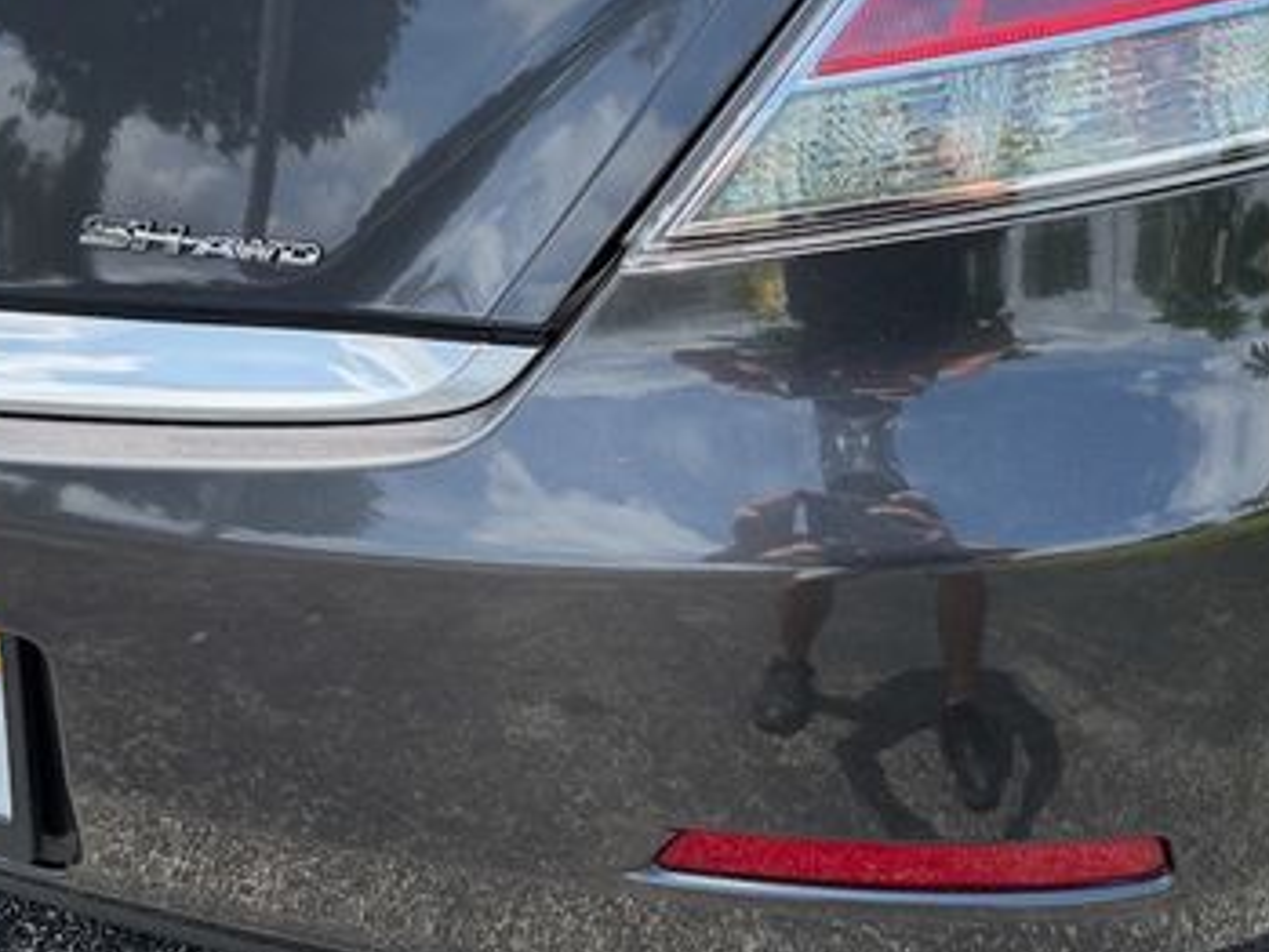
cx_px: 705
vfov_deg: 32.8
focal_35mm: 44
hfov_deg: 42.9
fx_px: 1614
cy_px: 400
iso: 100
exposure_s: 1/1855
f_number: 1.78
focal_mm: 6.76
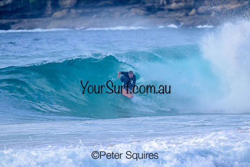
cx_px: 125
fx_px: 5557
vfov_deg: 1.7
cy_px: 84
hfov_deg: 2.6
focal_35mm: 800
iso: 2000
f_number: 11
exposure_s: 1/2000
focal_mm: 800
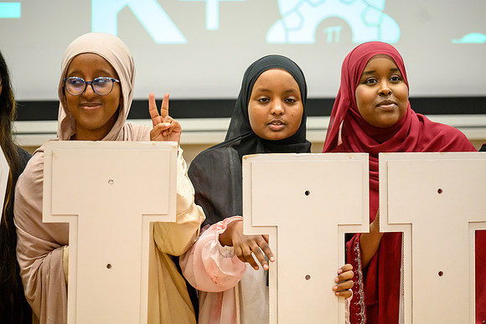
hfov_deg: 13.3
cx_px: 243
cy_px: 162
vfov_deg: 8.9
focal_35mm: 154
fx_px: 2085
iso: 7200
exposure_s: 1/500
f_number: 2.8
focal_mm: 150
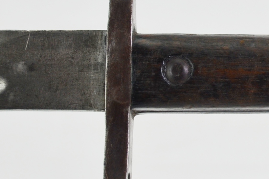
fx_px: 2861
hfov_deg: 5.4
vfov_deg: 3.6
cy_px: 69
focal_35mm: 384
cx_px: 239
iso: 400
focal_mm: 85
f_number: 5.6
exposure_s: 1/250
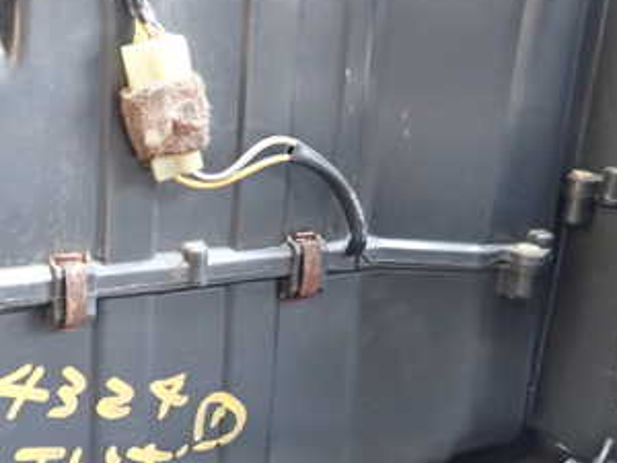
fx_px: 891
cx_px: 189
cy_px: 218
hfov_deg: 37.6
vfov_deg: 29.1
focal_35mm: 50
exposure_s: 1/30
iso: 500
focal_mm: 4.5
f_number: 2
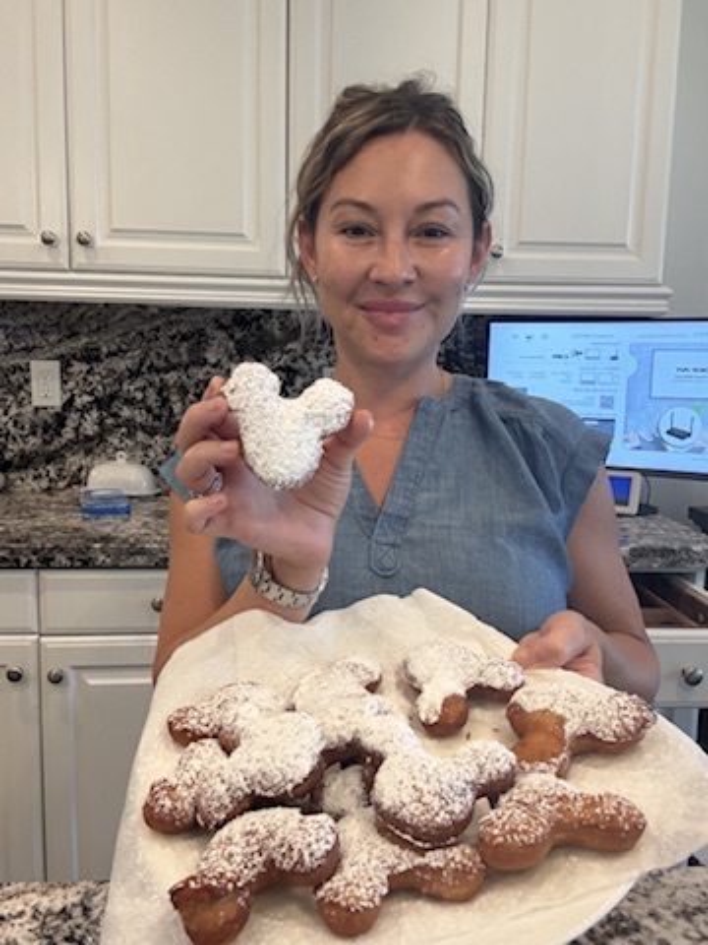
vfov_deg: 60.0
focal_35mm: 30
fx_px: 818
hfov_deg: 46.8
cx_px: 354
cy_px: 472
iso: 160
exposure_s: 1/60
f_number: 1.9
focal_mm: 2.69
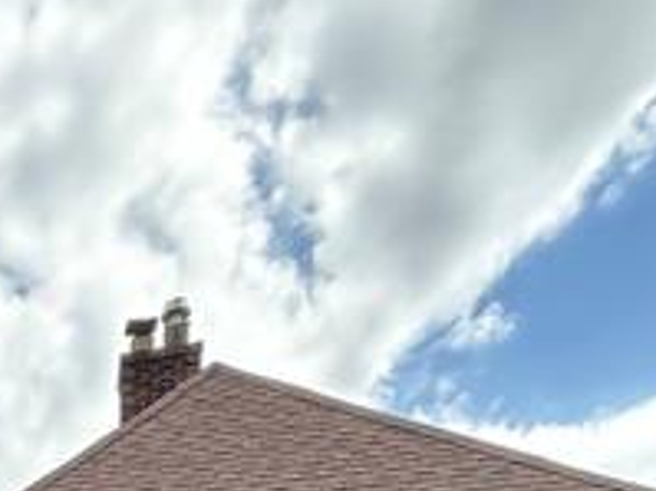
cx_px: -260
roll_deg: +0.7
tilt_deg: -2.7
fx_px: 1364
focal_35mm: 72
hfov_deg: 23.1
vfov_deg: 14.0
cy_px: 1186
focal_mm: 2.22
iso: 64
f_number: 2.2
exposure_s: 1/545
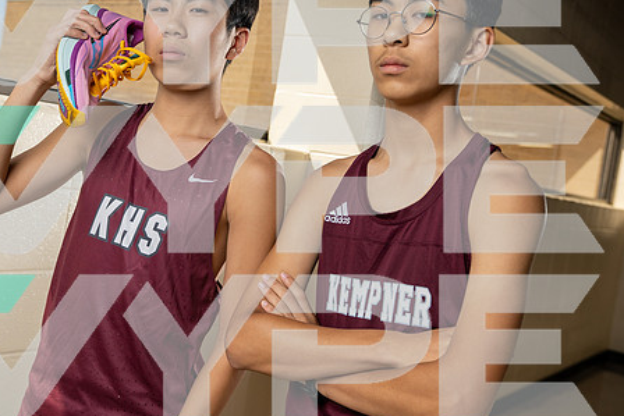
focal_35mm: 44
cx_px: 249
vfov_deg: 30.5
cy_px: 180
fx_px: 763
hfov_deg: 44.3
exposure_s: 1/250
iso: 400
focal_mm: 34
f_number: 4.5
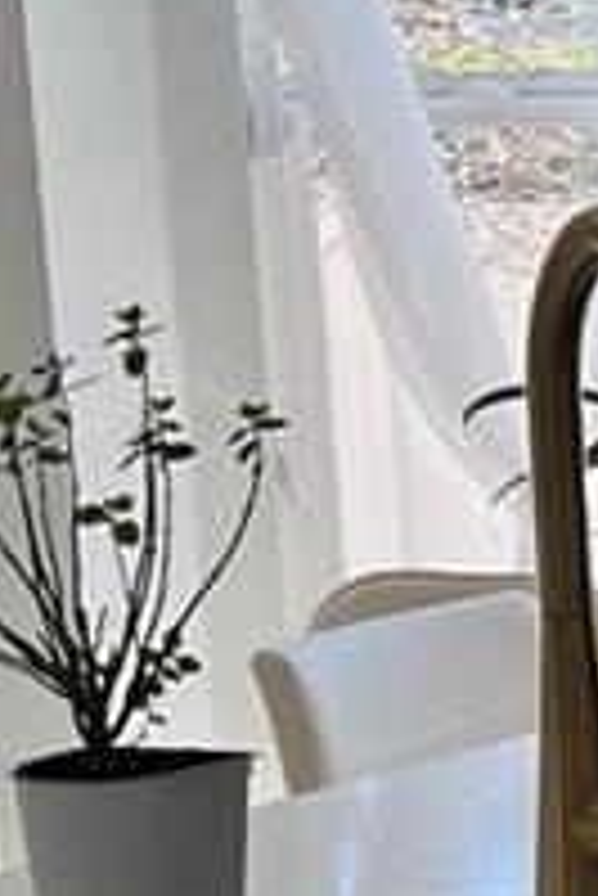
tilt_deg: -11.6
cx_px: 1371
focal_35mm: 163
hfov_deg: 7.9
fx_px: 4054
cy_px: 986
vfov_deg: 12.4
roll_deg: +1.8
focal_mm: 5.7
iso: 50
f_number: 1.5
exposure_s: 1/381
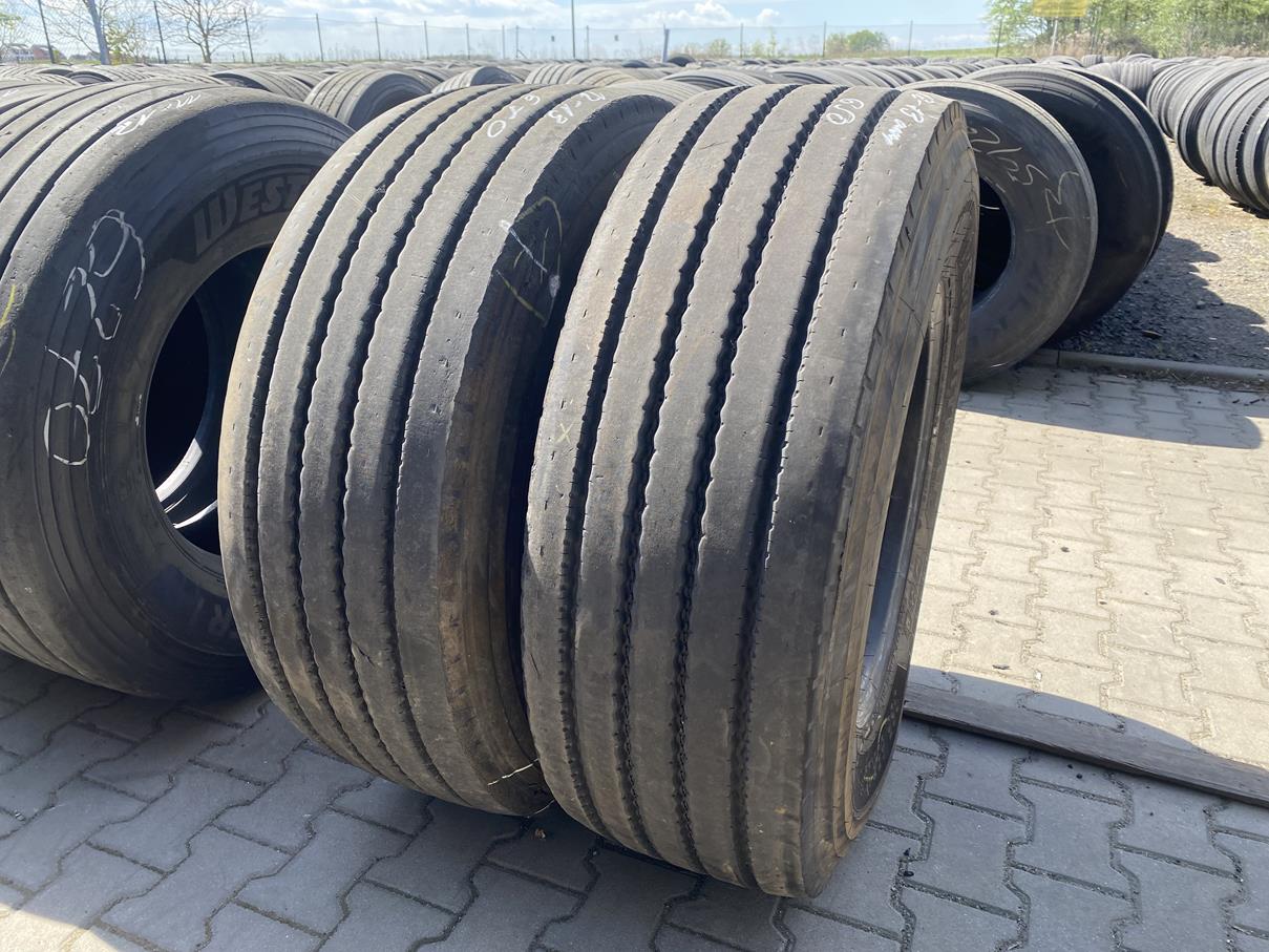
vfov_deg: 53.1
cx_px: 634
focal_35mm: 26
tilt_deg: -23.1
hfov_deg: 67.3
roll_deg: +1.9
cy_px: 476
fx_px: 953
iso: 32
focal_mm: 4.25
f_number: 1.8
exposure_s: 1/693
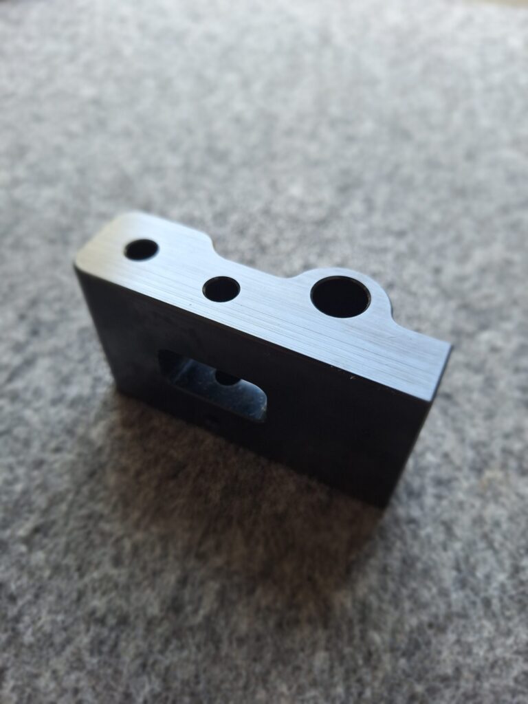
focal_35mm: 23
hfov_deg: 58.9
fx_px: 468
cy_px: 352
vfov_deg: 73.9
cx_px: 264
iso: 80
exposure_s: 1/50
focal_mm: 5.54
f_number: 1.8
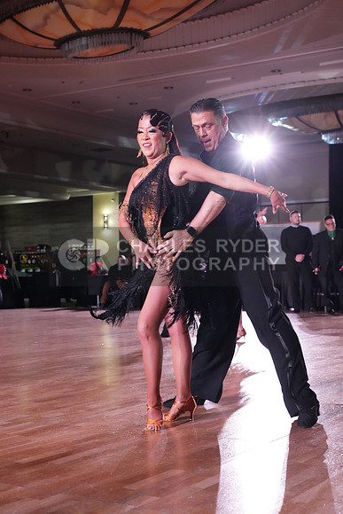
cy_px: 257
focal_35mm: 54
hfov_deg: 25.1
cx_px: 172
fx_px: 771
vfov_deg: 36.9
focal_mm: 54
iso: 5000
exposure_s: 1/320
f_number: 5
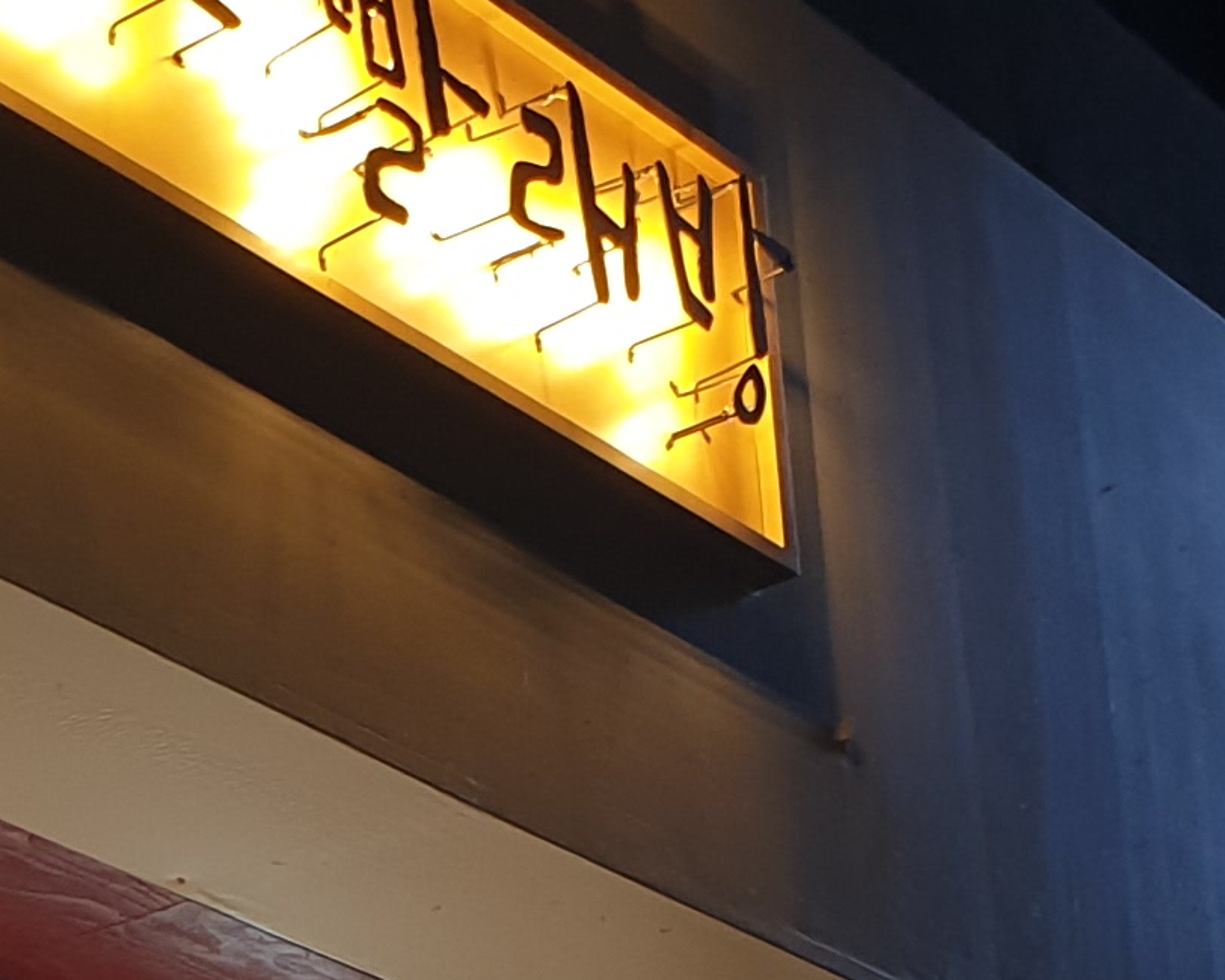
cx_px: 302
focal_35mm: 126
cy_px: 1854
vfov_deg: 11.3
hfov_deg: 15.2
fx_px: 4569
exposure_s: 1/60
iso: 50
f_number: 2.4
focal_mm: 4.3
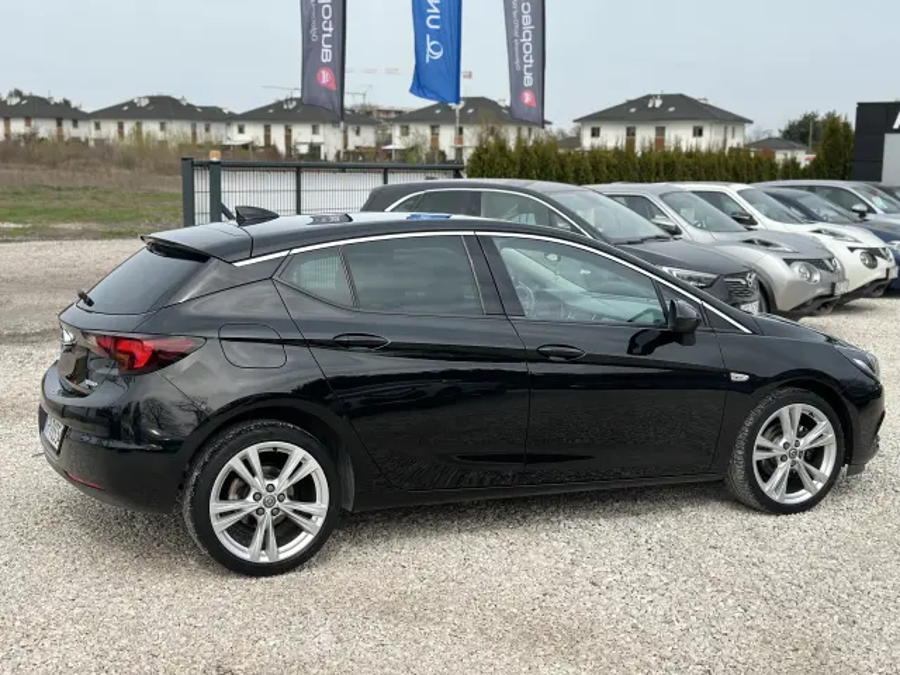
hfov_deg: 39.7
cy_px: 338
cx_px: 450
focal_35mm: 48
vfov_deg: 30.3
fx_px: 1248
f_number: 1.78
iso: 80
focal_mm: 6.86
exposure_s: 1/3597
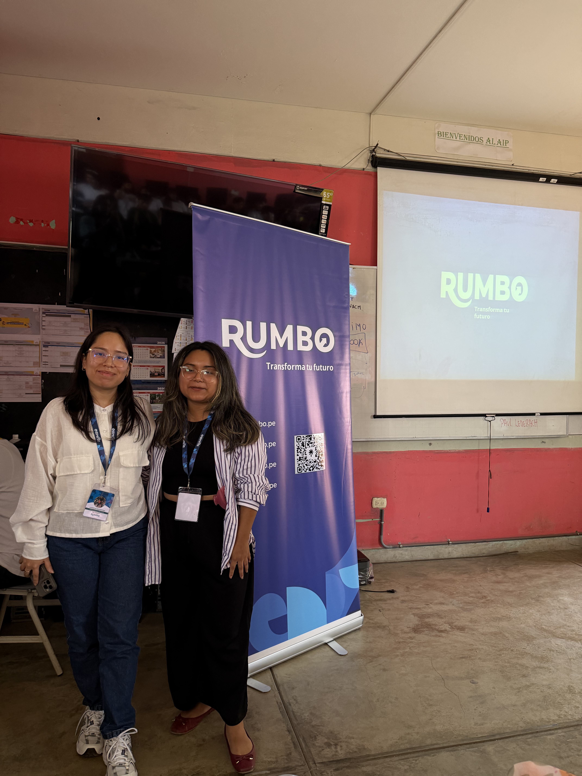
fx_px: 538
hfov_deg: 56.8
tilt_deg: -2.3
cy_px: 388
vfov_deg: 71.6
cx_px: 291
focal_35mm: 24
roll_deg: -0.5
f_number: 1.78
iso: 250
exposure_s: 1/60
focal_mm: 6.76
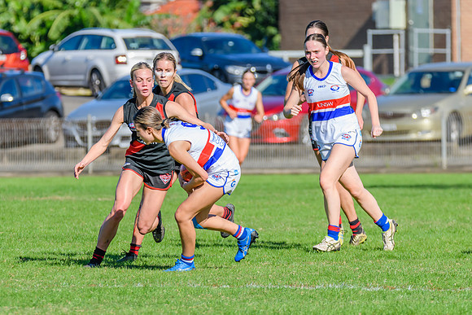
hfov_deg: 4.3
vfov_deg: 2.9
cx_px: 221
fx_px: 6216
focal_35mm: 474
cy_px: 167
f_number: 8
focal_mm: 300
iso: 640
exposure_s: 1/1600
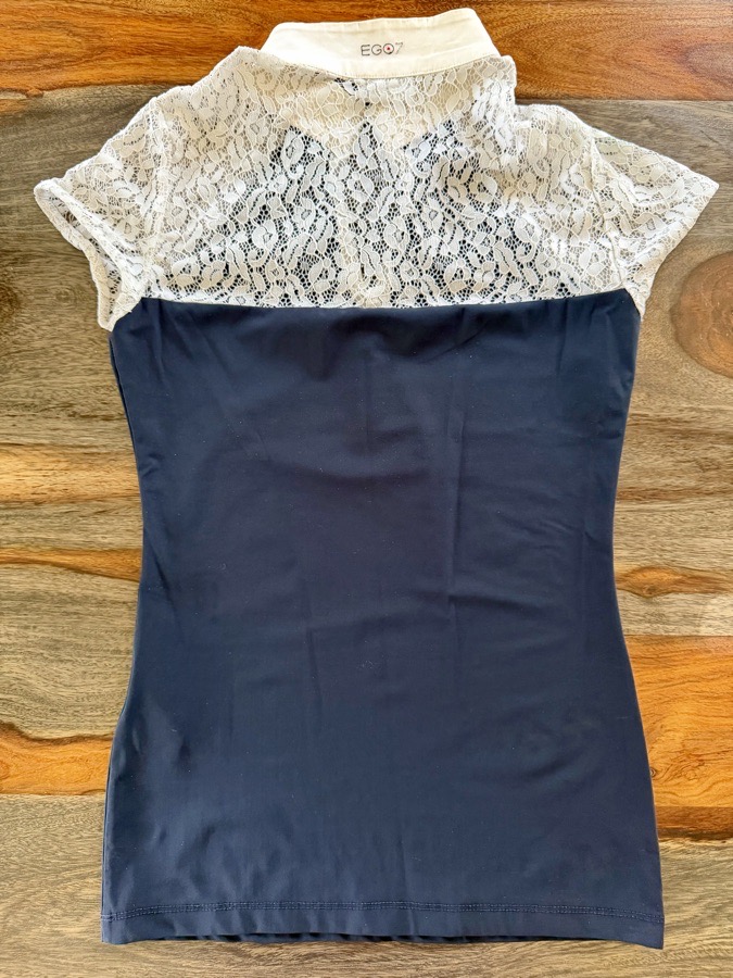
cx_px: 366
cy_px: 489
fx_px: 678
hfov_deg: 56.8
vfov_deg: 71.6
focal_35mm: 24
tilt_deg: -86.1
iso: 400
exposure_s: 1/60
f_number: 1.78
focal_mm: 6.76
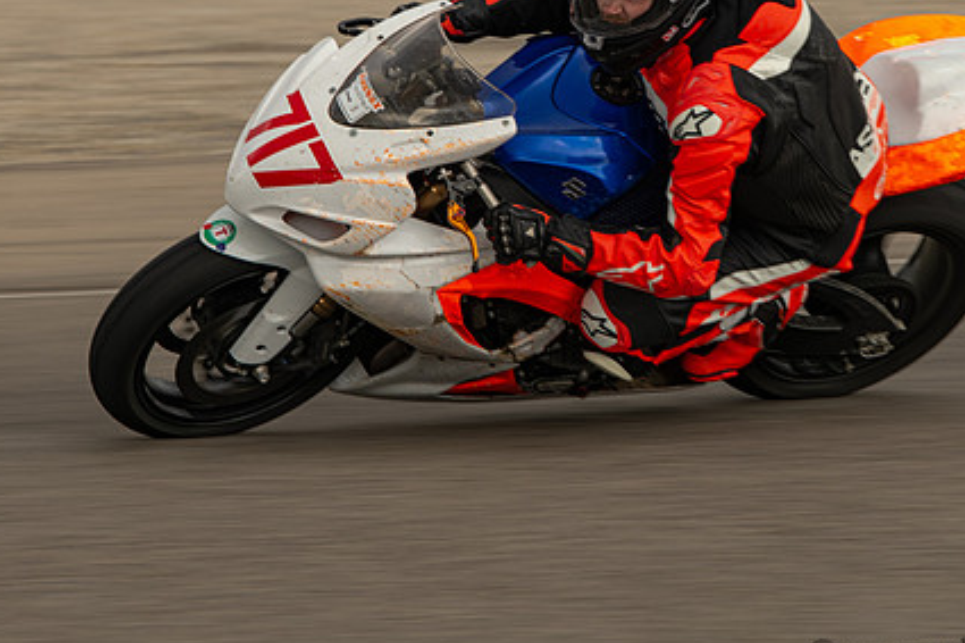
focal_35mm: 348
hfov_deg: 5.9
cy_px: 138
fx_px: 9324
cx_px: 680
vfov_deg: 3.9
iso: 110
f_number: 9
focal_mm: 200
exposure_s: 1/160
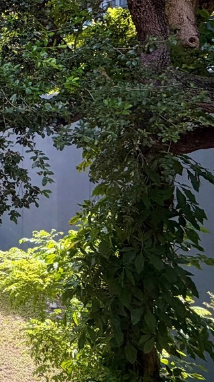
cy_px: 101
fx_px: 434
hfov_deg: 18.6
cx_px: -207
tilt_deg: -0.5
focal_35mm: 43
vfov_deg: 45.9
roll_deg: +0.1
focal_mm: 2.22
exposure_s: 1/190
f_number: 2.2
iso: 64
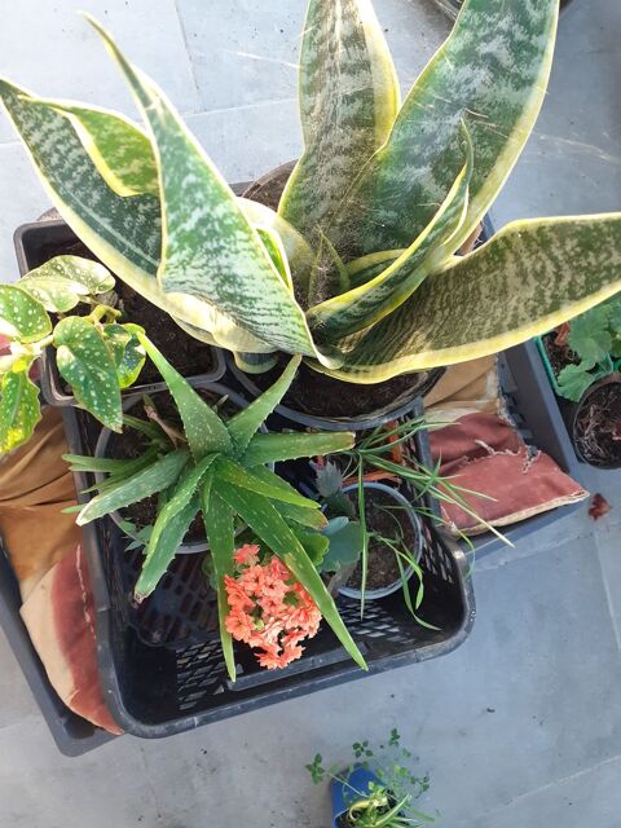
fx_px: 646
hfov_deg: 51.4
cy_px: 414
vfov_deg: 65.3
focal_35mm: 27
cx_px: 310
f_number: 1.9
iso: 80
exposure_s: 1/50
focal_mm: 3.6
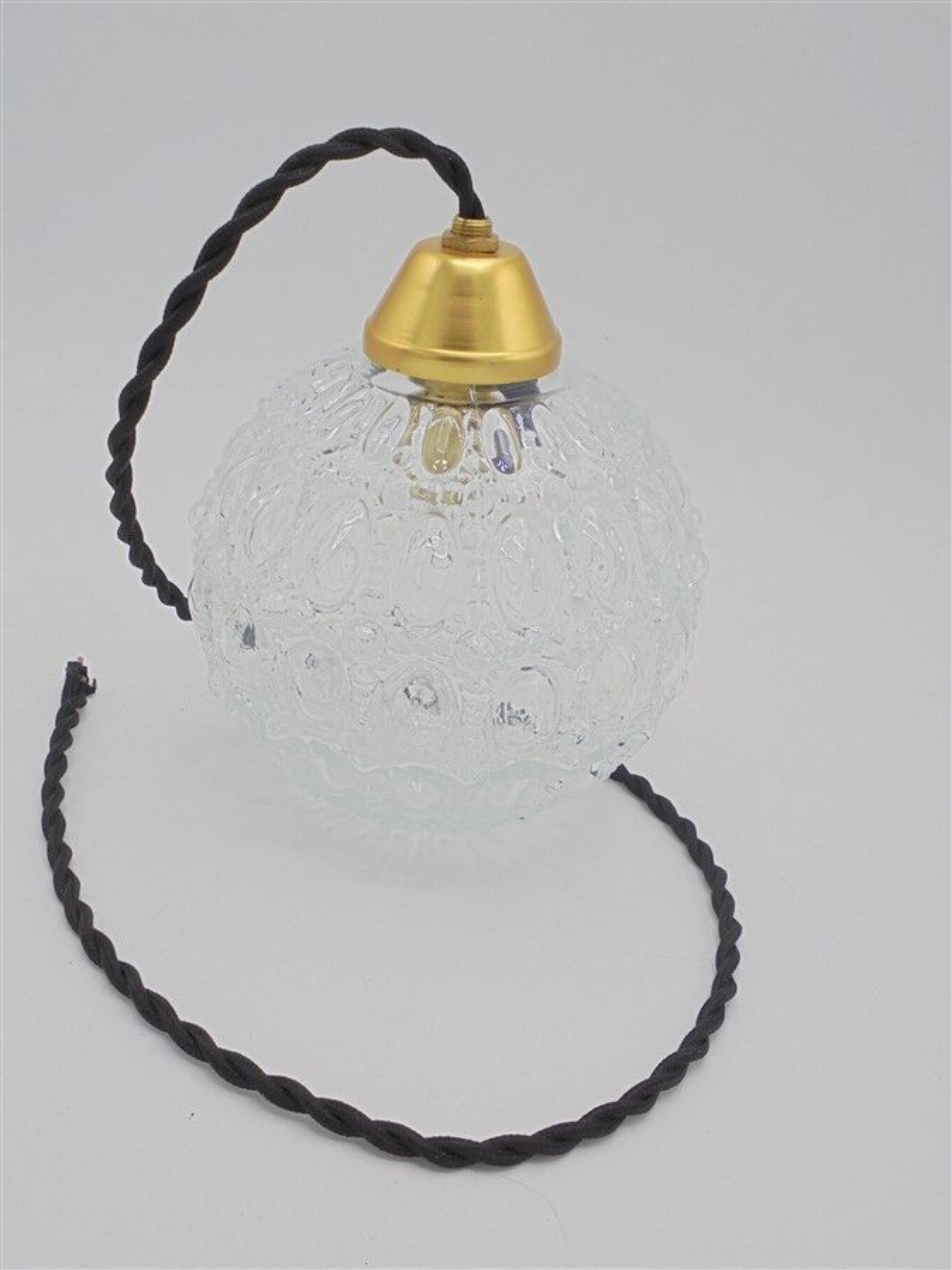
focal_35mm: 34
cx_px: 476
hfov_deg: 41.8
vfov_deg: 54.0
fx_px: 1247
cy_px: 635
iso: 100
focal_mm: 6.1
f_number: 4
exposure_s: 1/250
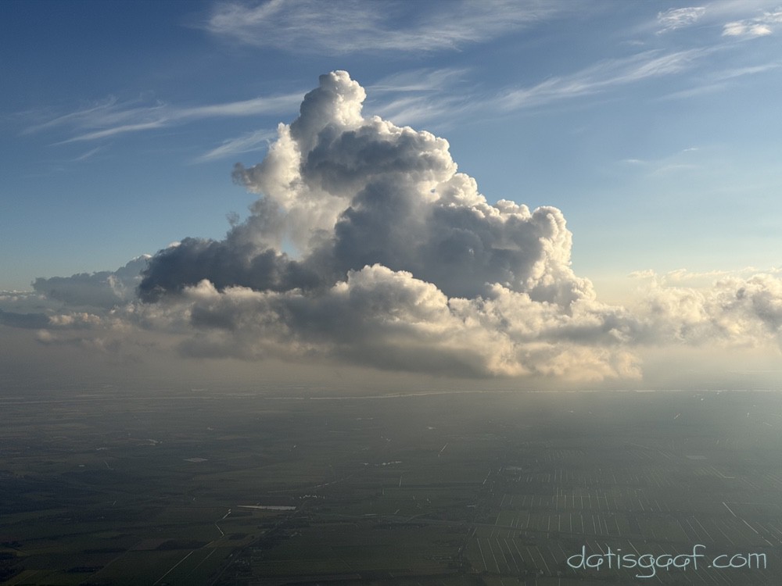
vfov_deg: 30.3
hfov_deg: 39.7
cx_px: 391
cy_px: 293
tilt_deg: +1.6
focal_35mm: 48
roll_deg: -0.4
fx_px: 1084
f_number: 1.78
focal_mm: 6.76
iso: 64
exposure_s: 1/8772
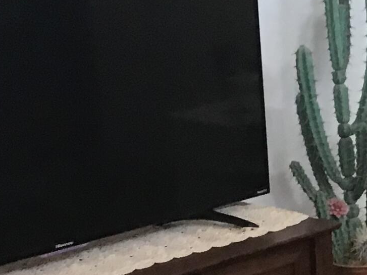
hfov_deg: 14.0
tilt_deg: -10.9
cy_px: 63
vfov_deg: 11.5
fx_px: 1357
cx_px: 615
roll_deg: +1.7
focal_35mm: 128
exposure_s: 1/30
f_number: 2.4
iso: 100
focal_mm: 3.3
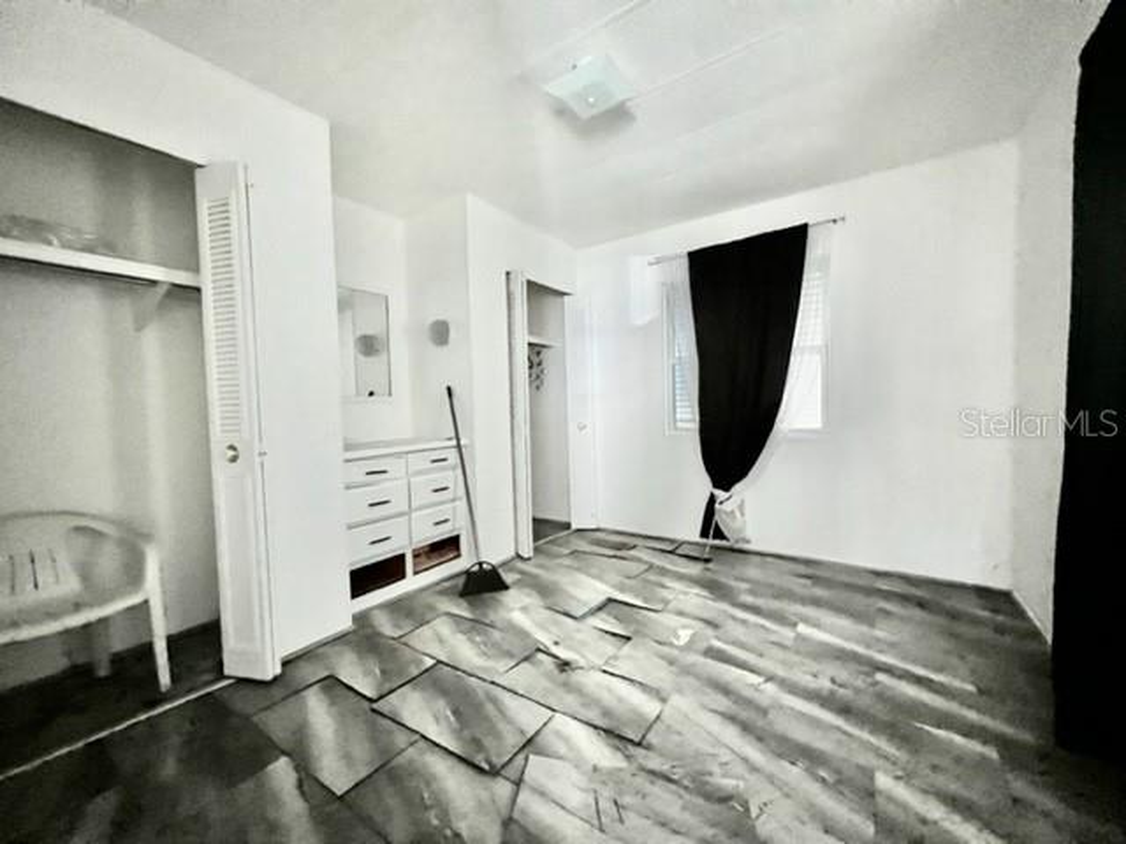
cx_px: 563
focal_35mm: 13
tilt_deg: -0.7
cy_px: 422
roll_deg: +1.4
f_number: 1.8
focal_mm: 1.57
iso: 1250
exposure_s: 1/45
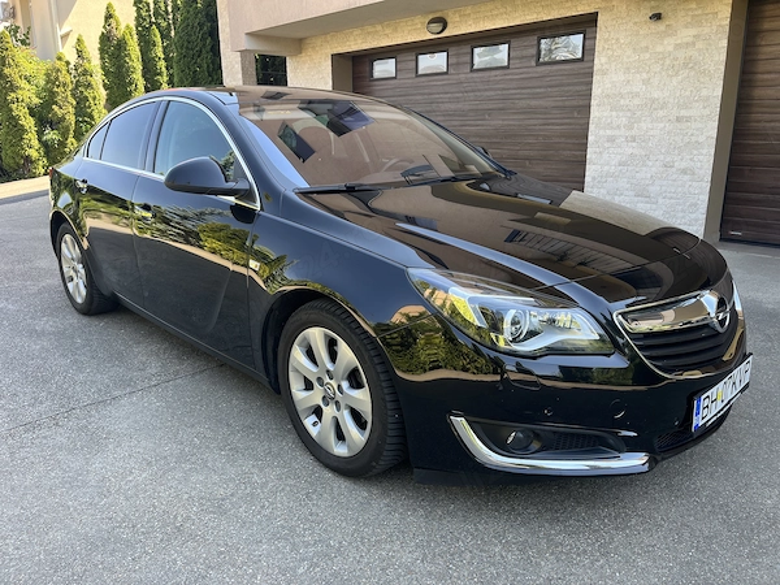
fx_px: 586
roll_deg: +1.5
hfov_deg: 67.3
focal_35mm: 26
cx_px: 390
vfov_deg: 53.1
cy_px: 292
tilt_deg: -17.0
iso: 40
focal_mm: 5.1
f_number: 1.6
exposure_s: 1/241
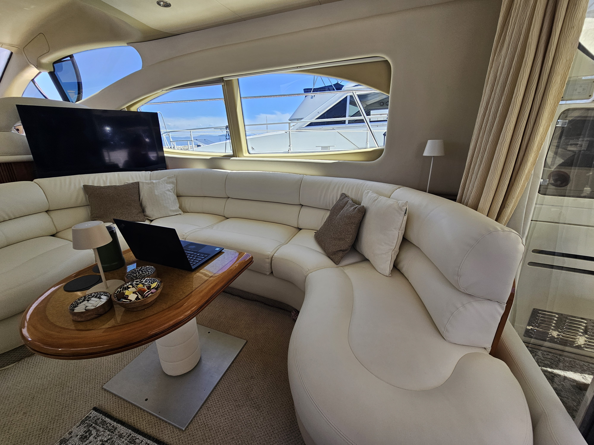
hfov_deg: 106.2
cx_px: 297
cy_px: 222
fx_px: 223
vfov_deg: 89.9
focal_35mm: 13
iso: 50
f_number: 2.2
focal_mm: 2.2
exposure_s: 1/102
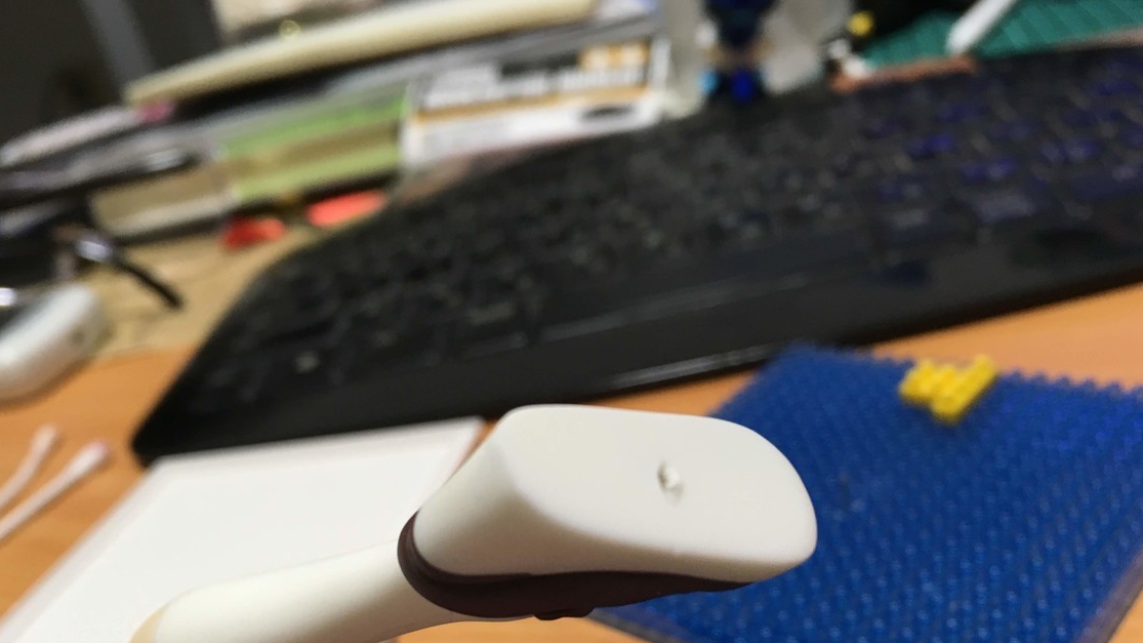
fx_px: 1030
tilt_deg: -25.8
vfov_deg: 34.2
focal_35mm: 34
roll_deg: +15.3
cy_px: 447
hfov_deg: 58.0
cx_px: 555
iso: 80
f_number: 2.2
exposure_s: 1/30
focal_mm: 4.15
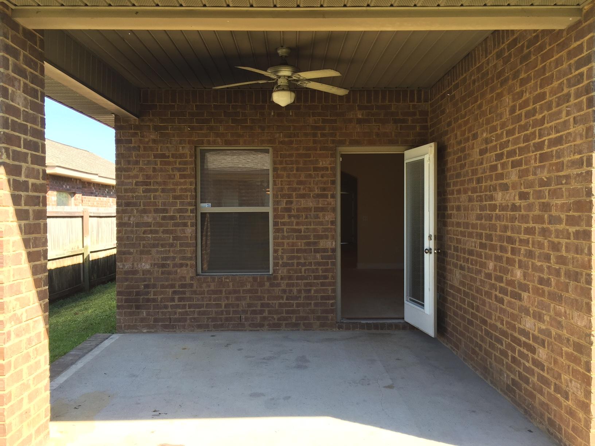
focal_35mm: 29
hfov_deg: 61.7
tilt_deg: -1.9
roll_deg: -1.2
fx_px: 498
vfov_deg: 48.2
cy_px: 223
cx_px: 298
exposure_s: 1/168
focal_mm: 4.15
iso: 32
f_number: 2.2
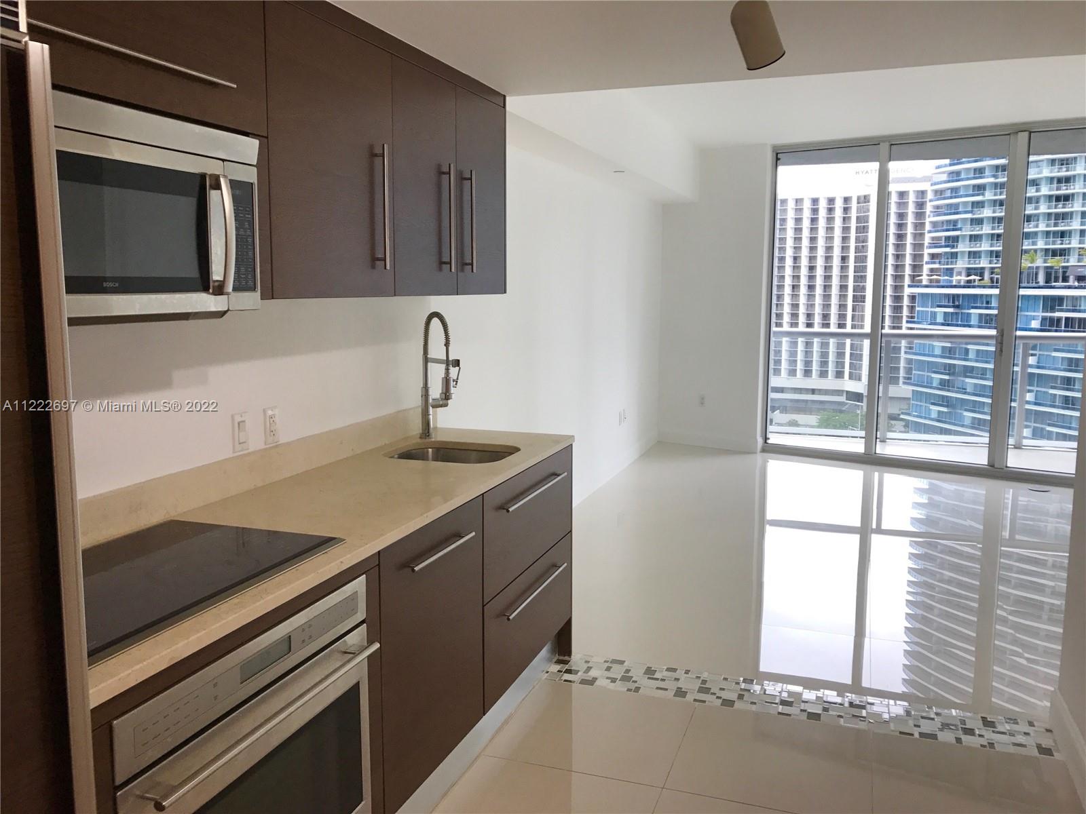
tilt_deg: -8.0
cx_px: 543
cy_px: 407
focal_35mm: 28
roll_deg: -0.5
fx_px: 878
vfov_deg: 49.7
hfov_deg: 63.4
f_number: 1.8
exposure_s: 1/120
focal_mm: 3.99
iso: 40
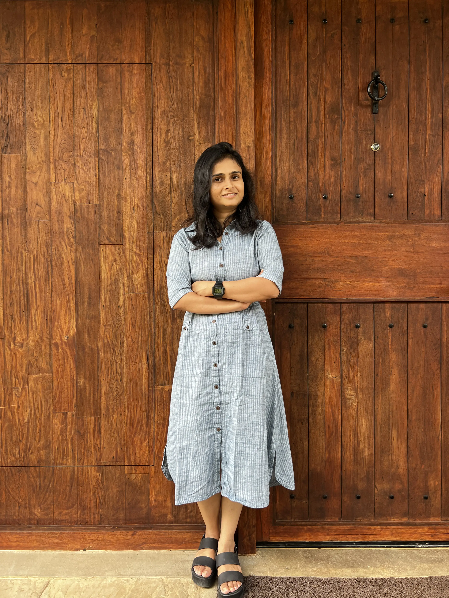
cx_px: 224
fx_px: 450
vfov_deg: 67.3
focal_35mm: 26
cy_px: 299
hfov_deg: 53.1
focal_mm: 5.7
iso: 50
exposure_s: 1/121
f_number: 1.5
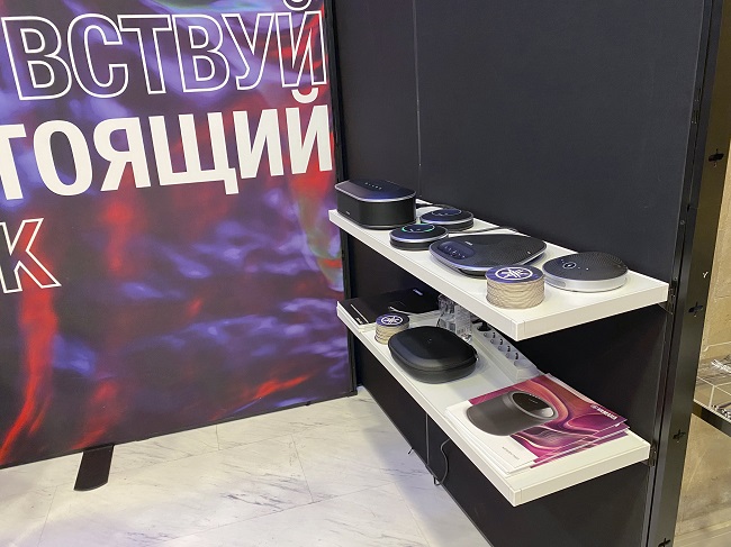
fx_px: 549
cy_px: 274
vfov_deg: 53.0
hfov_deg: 67.3
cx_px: 366
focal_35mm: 26
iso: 250
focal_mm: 4.25
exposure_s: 1/50
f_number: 1.8
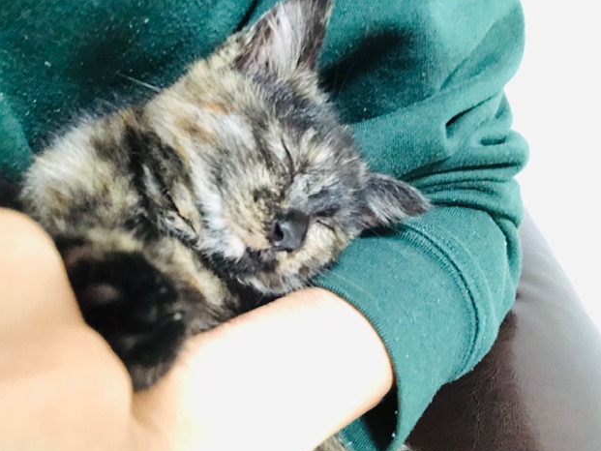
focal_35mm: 33
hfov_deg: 55.3
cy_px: 224
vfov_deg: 43.0
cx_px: 308
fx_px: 573
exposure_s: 1/17
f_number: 2.2
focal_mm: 2.87
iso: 640
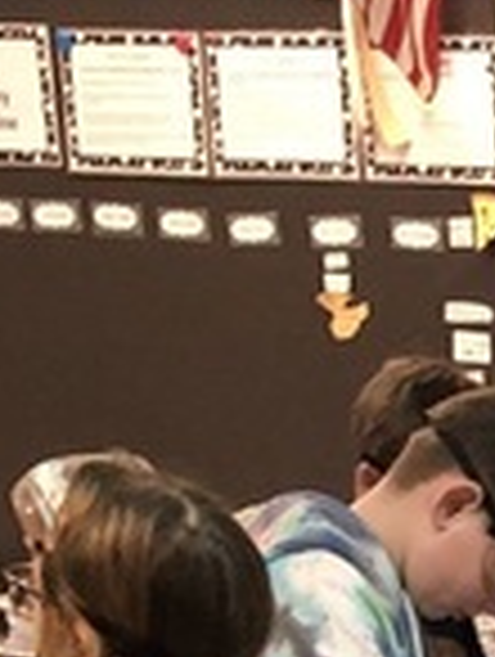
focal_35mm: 196
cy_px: 2020
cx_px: 1390
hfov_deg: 7.0
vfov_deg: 8.4
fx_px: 3726
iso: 32
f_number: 1.8
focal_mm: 3.99
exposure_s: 1/30
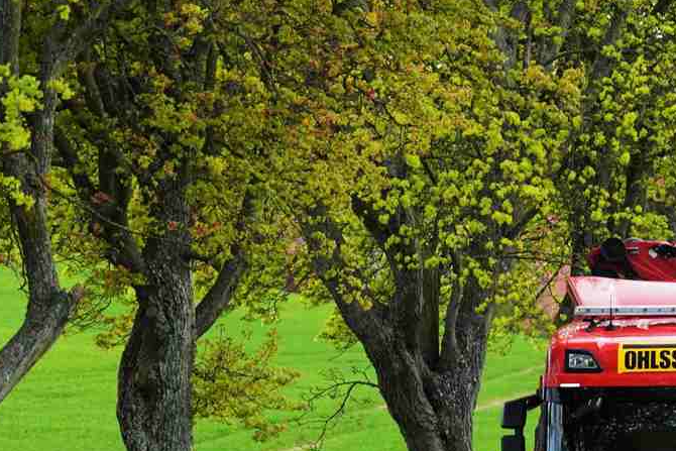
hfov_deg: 6.9
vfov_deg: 4.6
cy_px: 609
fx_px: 5597
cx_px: 439
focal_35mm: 298
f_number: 4.5
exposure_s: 1/160
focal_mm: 104
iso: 100
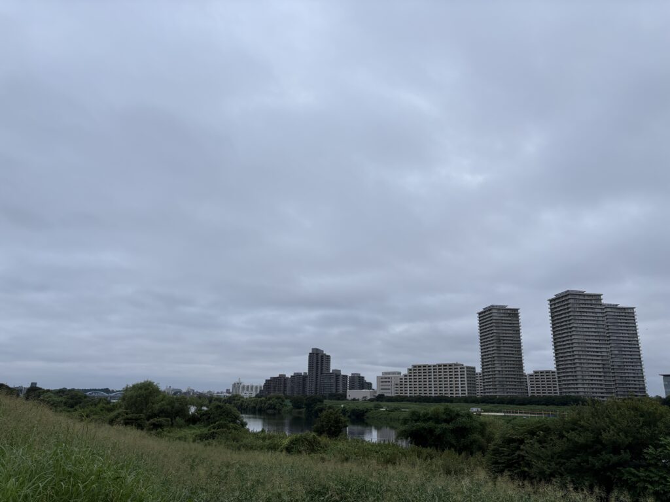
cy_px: 251
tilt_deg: +16.3
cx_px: 335
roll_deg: -1.2
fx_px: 503
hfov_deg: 67.3
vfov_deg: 53.1
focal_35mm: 26
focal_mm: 5.96
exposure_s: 1/576
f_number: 1.6
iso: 50
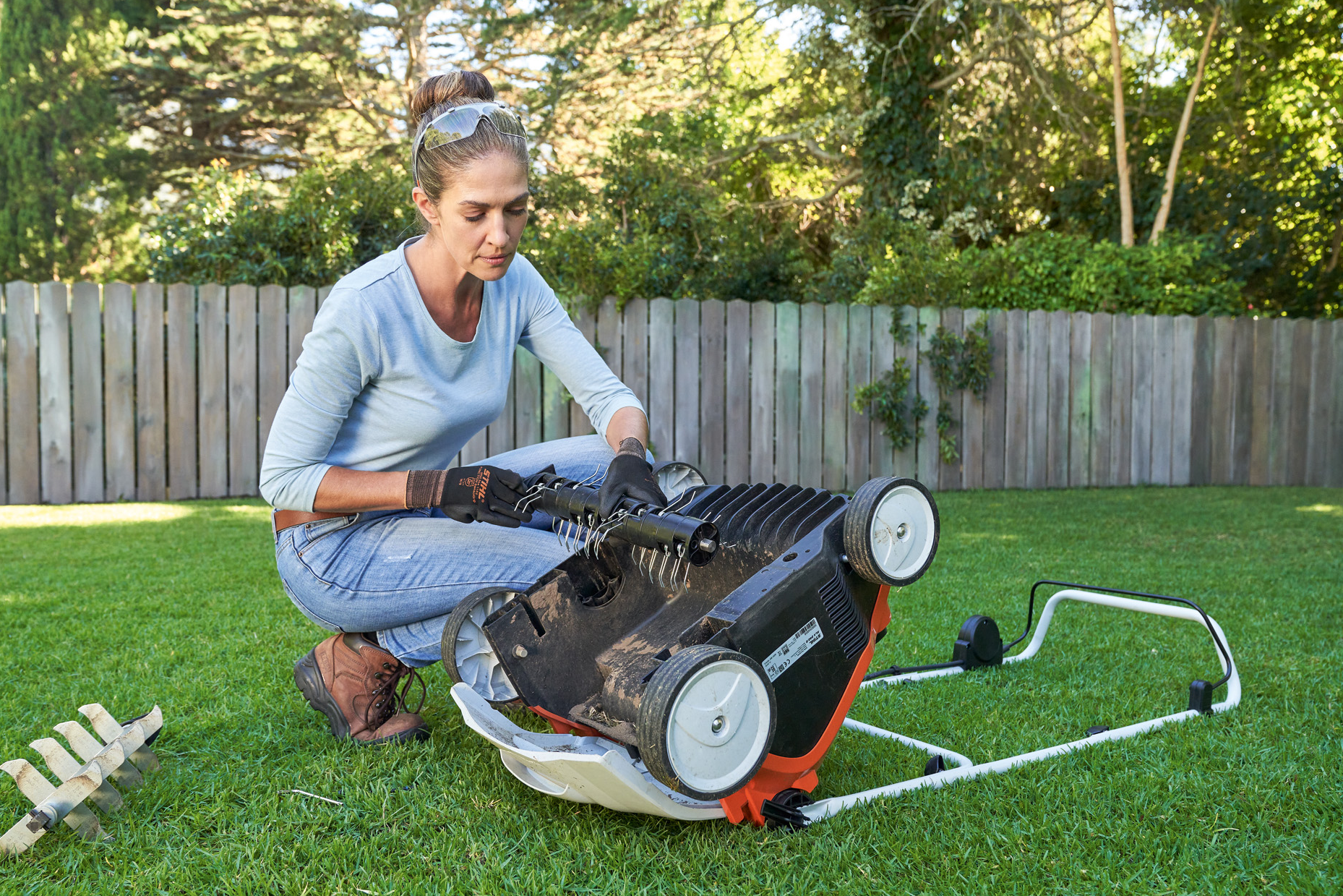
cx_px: 651
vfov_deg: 42.3
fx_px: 1156
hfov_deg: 60.3
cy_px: 454
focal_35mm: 31
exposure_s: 1/500
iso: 2000
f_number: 5
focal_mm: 30
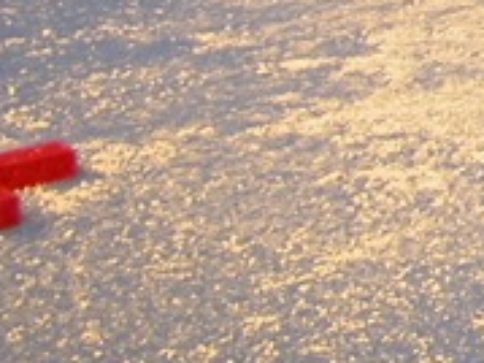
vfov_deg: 5.9
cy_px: -834
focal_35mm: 228
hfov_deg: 7.6
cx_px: 1444
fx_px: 3186
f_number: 2.8
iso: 100
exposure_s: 1/17.1
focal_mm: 8.9
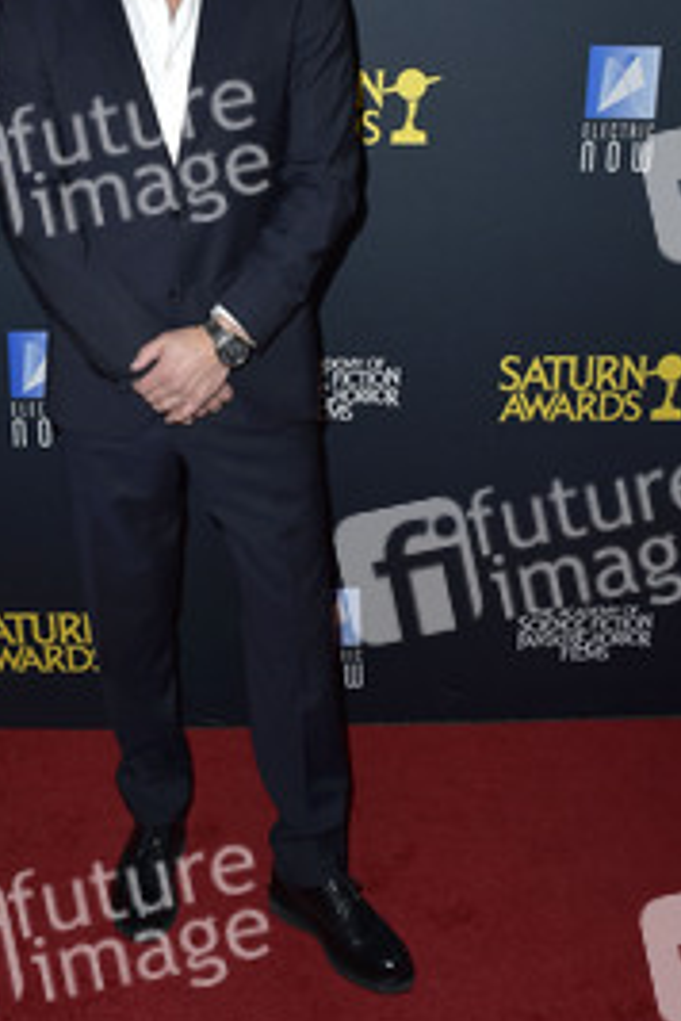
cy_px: 363
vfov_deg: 40.7
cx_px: 186
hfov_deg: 27.7
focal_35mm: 48
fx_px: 1362
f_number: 6.3
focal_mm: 32
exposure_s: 1/250
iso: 250
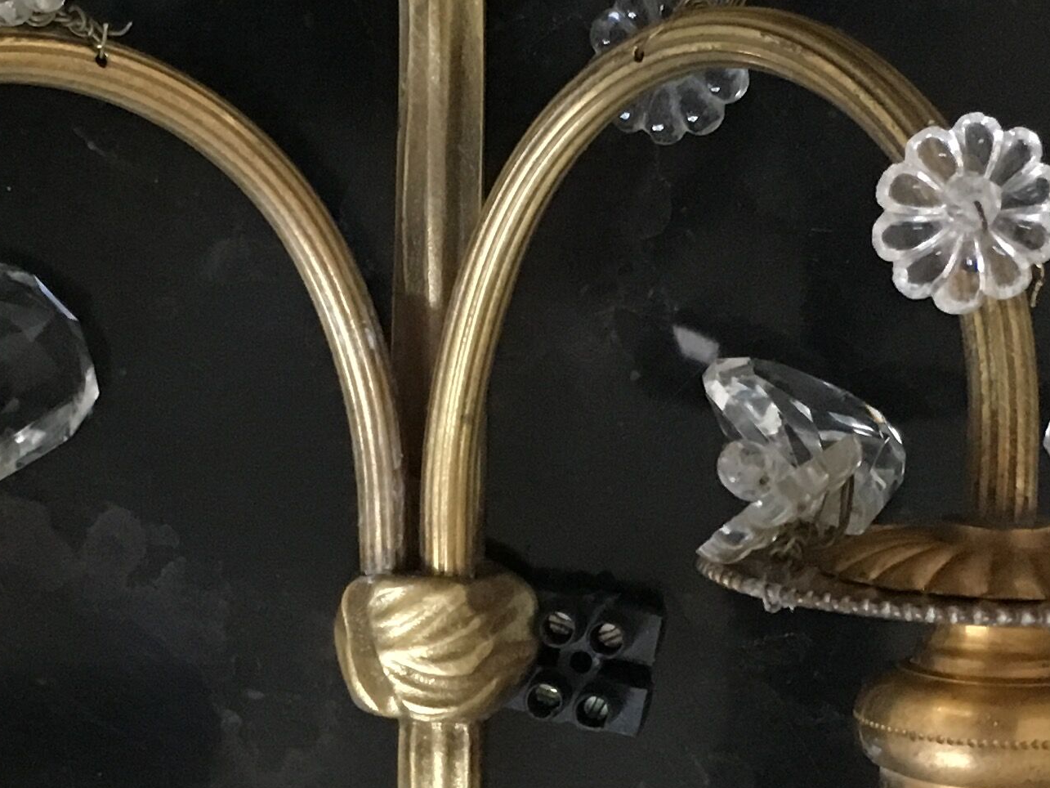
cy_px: 555
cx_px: 499
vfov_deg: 16.2
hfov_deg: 21.5
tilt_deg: -81.0
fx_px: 2761
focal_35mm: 91
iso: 250
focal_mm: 4.15
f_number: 2.2
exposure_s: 1/17
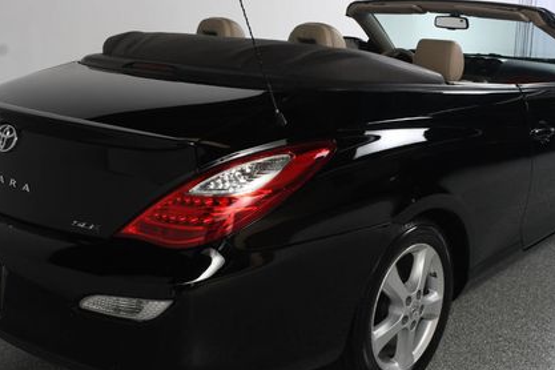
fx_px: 709
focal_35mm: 46
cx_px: 294
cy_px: 177
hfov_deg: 42.7
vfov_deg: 29.2
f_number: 10
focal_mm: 20
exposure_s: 1/160
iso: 100
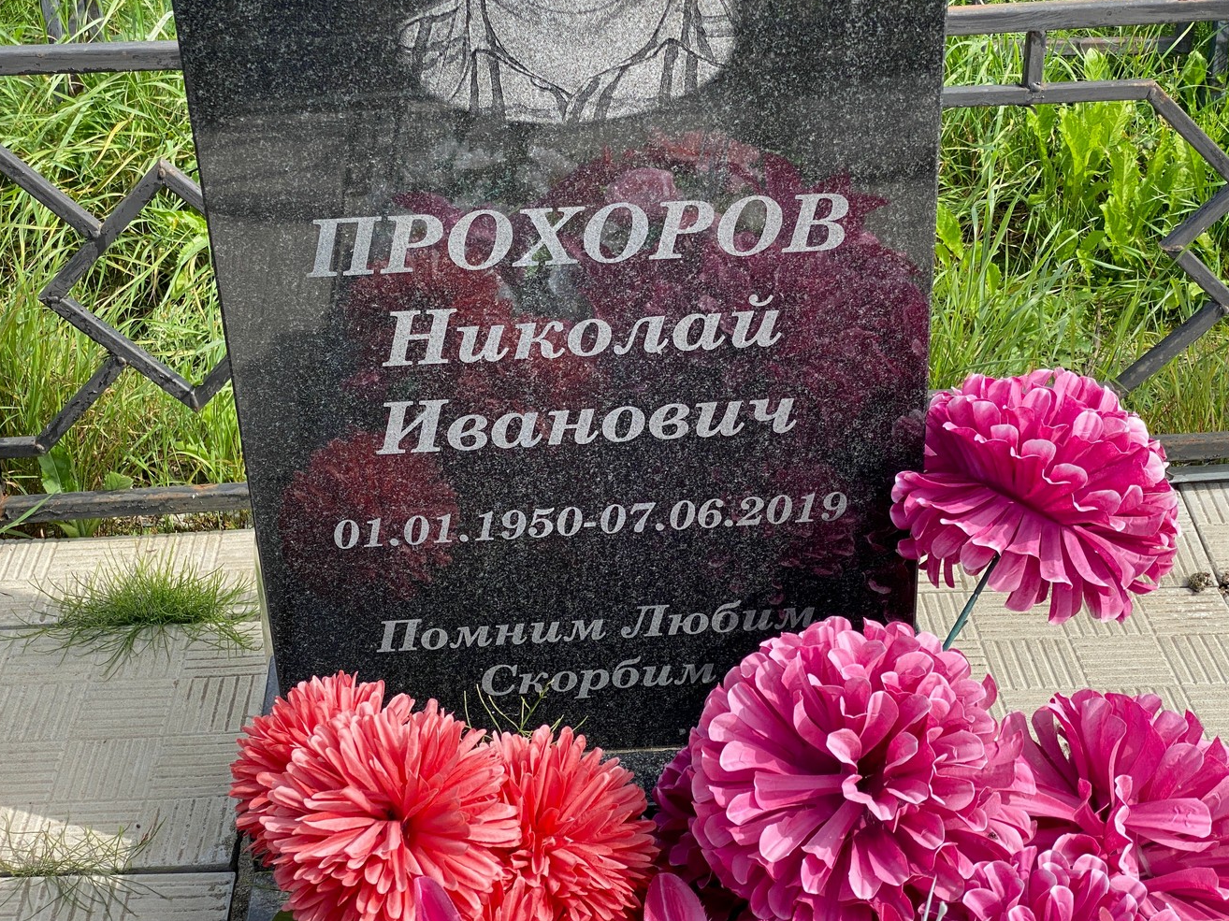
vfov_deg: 25.7
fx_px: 2023
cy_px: 448
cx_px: 637
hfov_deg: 33.8
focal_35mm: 57
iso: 20
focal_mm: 6
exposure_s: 1/888
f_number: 2
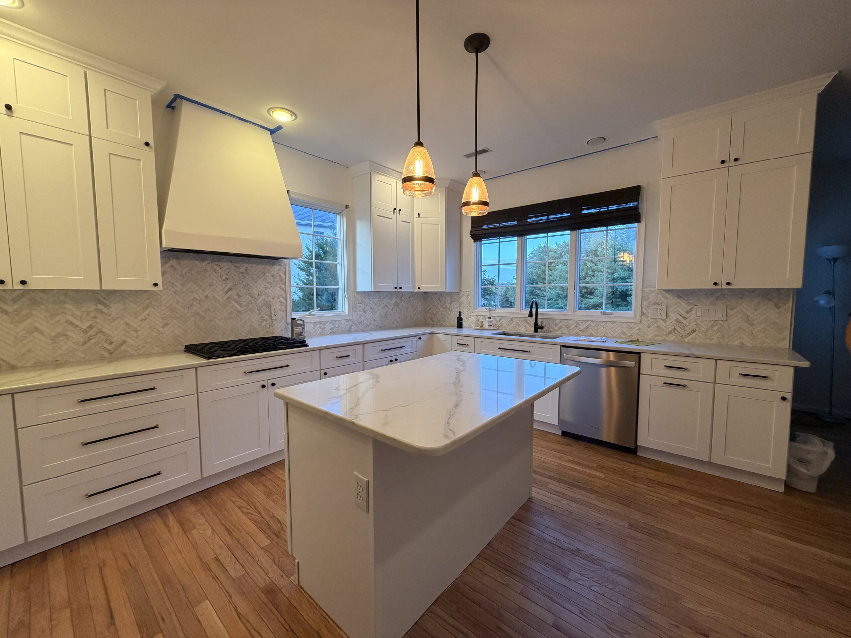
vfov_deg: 85.7
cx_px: 426
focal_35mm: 14
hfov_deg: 102.1
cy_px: 319
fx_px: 344
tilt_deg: -4.2
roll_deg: +0.3
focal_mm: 2.22
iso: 250
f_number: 2.2
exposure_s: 1/120
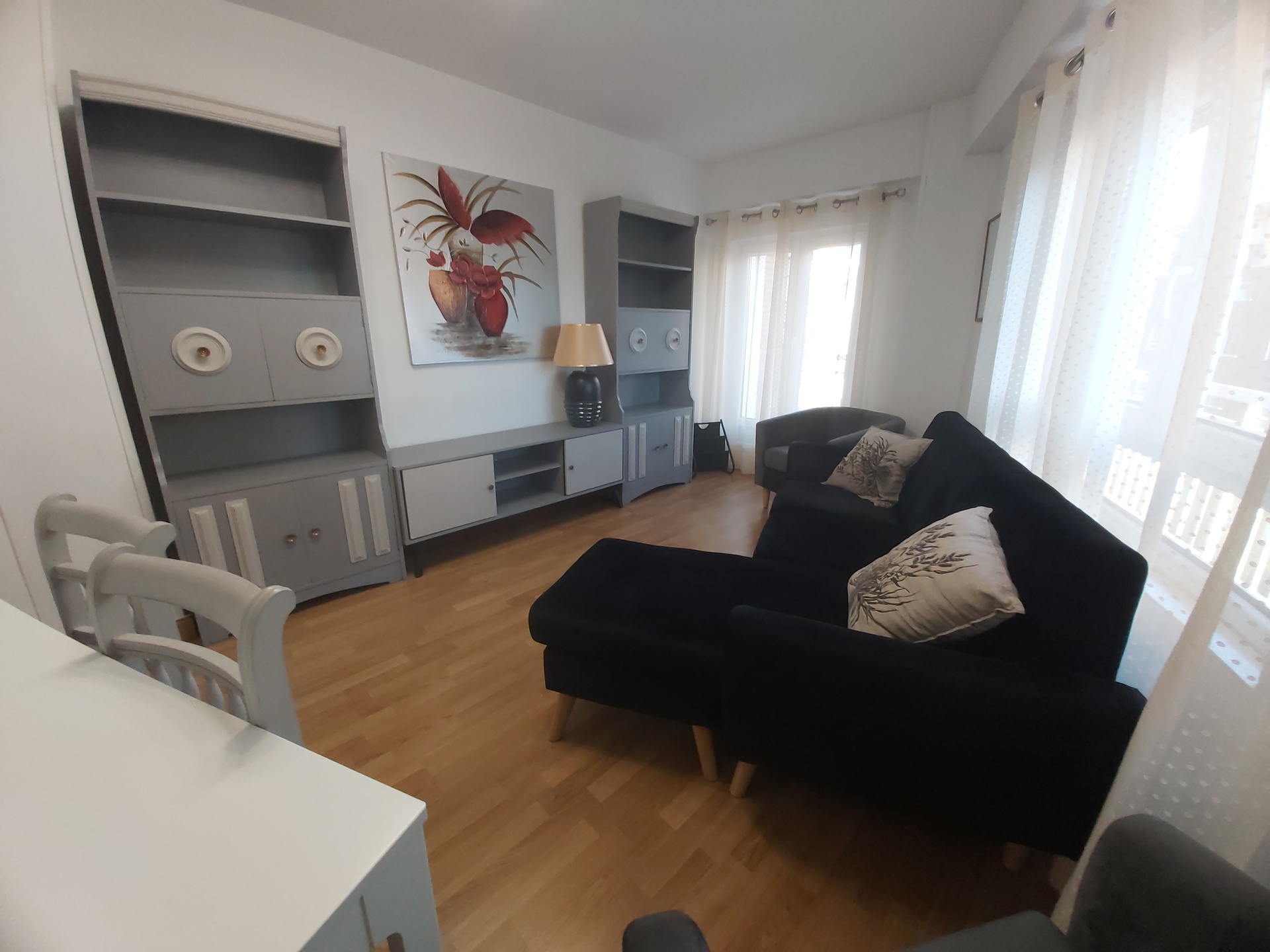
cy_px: 476
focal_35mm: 12
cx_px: 635
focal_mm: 1.42
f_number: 2.2
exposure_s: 1/50
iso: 125
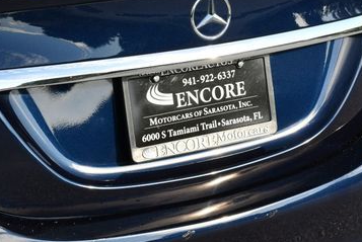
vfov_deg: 13.2
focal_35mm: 104
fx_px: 1047
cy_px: 123
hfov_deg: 19.6
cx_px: 140
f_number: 5.6
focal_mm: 29
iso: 200
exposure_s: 1/250
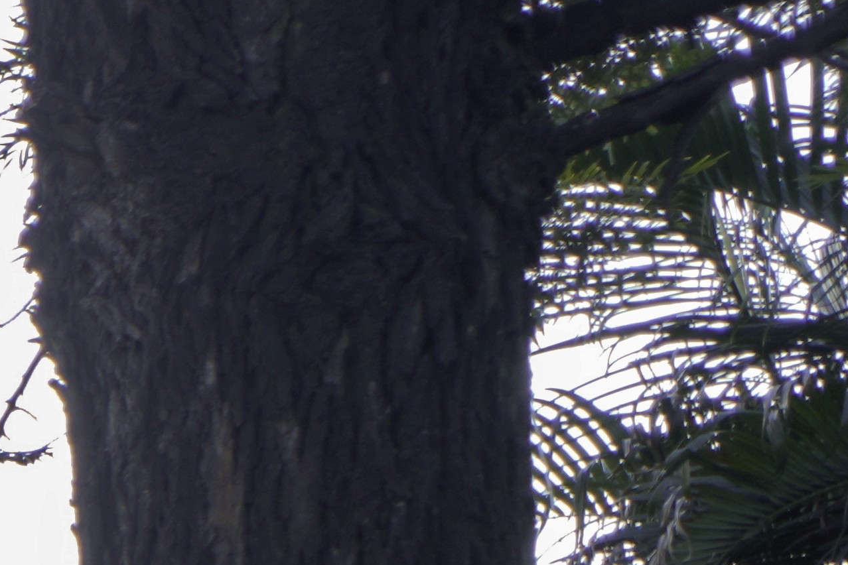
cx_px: -1734
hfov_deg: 11.1
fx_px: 2638
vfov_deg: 9.8
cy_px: 1595
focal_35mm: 112
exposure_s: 1/100
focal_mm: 18
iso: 64
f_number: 2.8
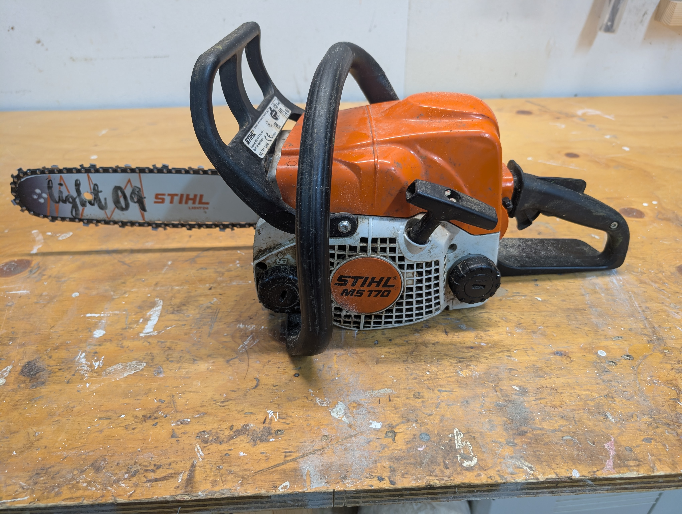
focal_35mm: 24
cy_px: 257
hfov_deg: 71.5
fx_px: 474
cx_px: 341
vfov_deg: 56.9
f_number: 1.68
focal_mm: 6.9
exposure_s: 1/25
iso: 61
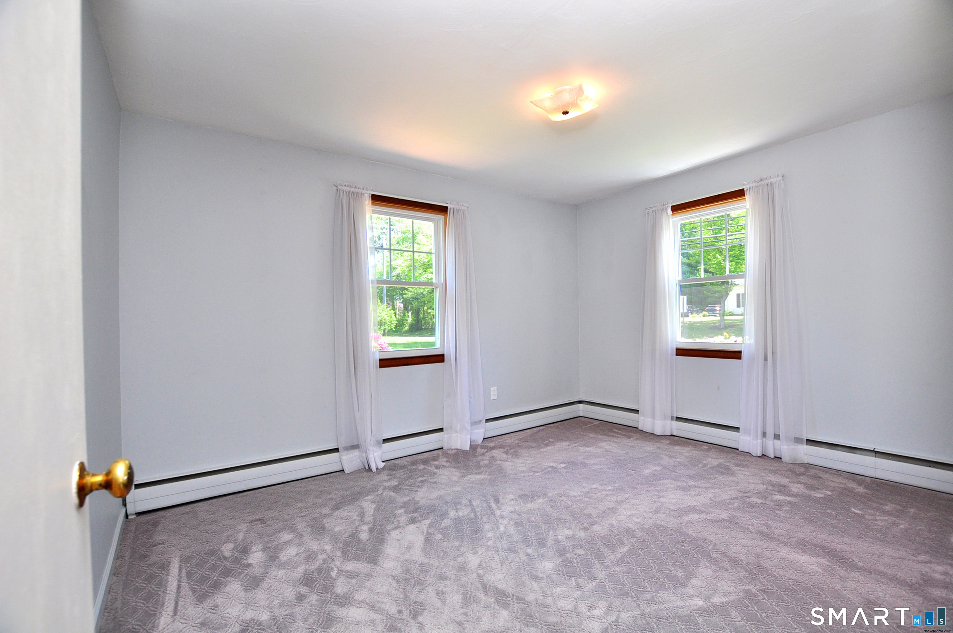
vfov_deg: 77.2
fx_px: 397
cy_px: 316
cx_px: 476
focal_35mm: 15
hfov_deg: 100.5
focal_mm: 10
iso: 320
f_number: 5
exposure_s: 1/100
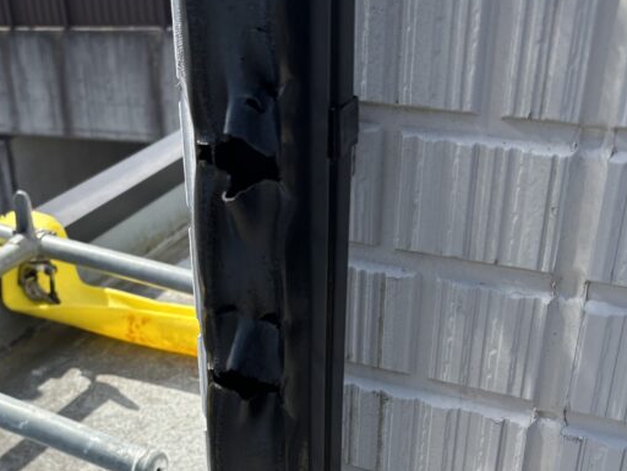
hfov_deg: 36.6
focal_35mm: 52
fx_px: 942
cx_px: 227
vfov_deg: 26.9
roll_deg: +3.6
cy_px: 437
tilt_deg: -33.6
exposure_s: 1/1477
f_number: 1.6
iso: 50
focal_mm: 5.96
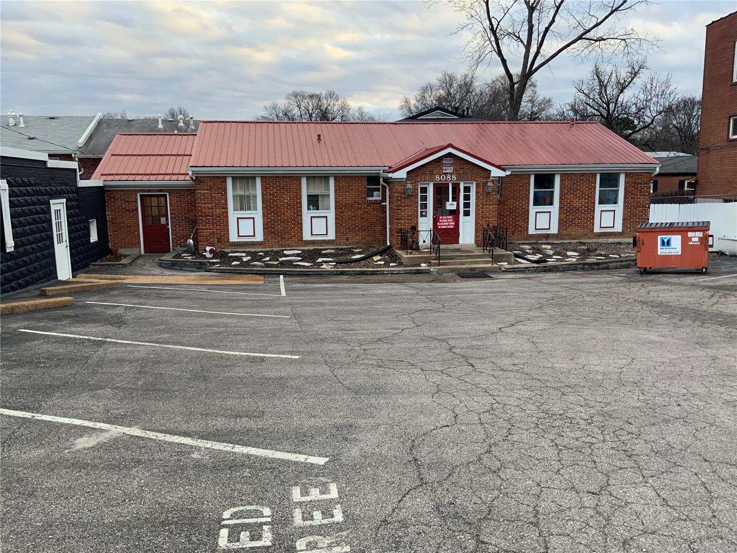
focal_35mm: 29
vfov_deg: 48.2
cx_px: 368
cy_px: 276
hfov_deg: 61.7
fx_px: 617
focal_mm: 3
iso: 25
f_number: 1.8
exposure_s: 1/122
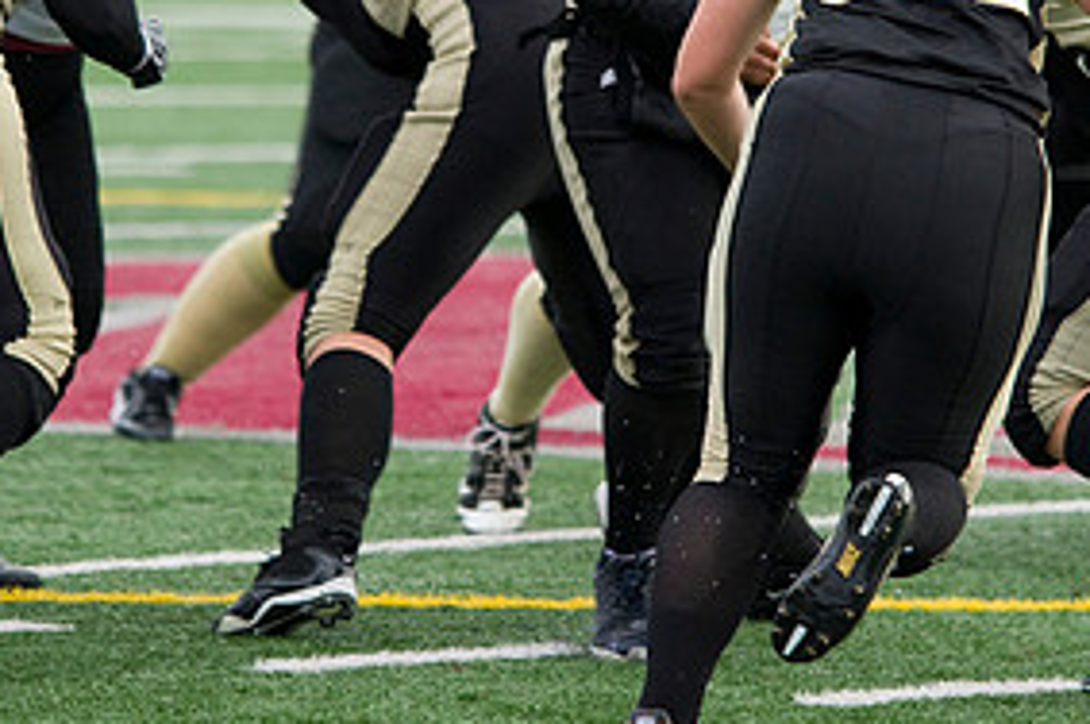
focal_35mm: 615
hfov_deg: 3.4
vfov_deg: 2.2
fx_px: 18599
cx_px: 574
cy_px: 146
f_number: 6
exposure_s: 1/1000
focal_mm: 300
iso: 2500
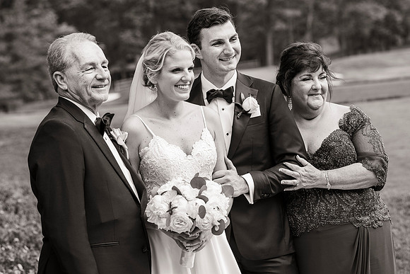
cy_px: 137
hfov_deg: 16.8
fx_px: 1390
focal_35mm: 122
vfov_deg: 11.2
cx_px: 205
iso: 640
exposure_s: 1/640
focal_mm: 122
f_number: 5.6
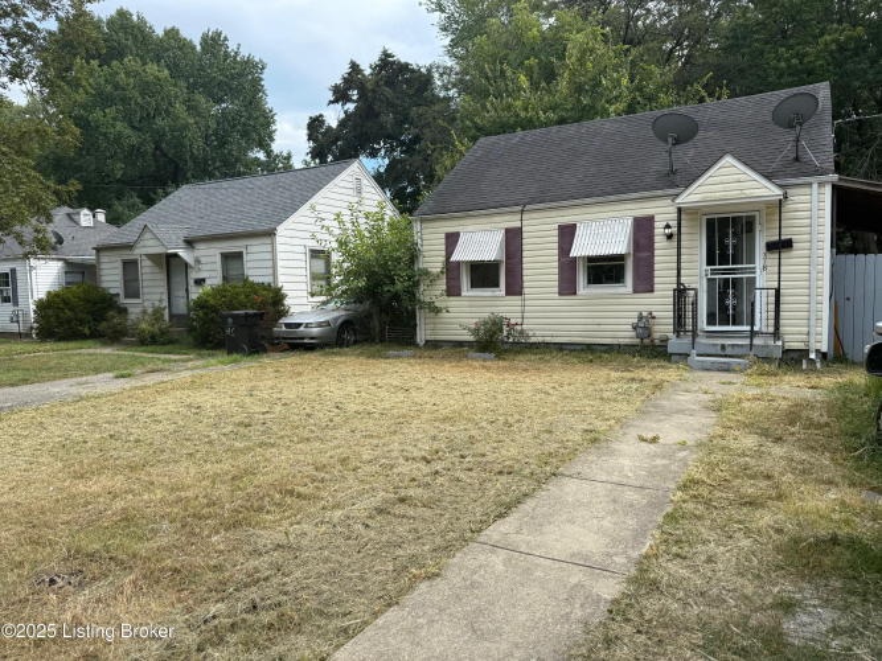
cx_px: 441
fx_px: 611
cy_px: 330
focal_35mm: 24
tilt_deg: -4.5
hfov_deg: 71.6
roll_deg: +1.4
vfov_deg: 56.8
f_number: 1.78
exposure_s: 1/2445
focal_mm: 6.76
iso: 80
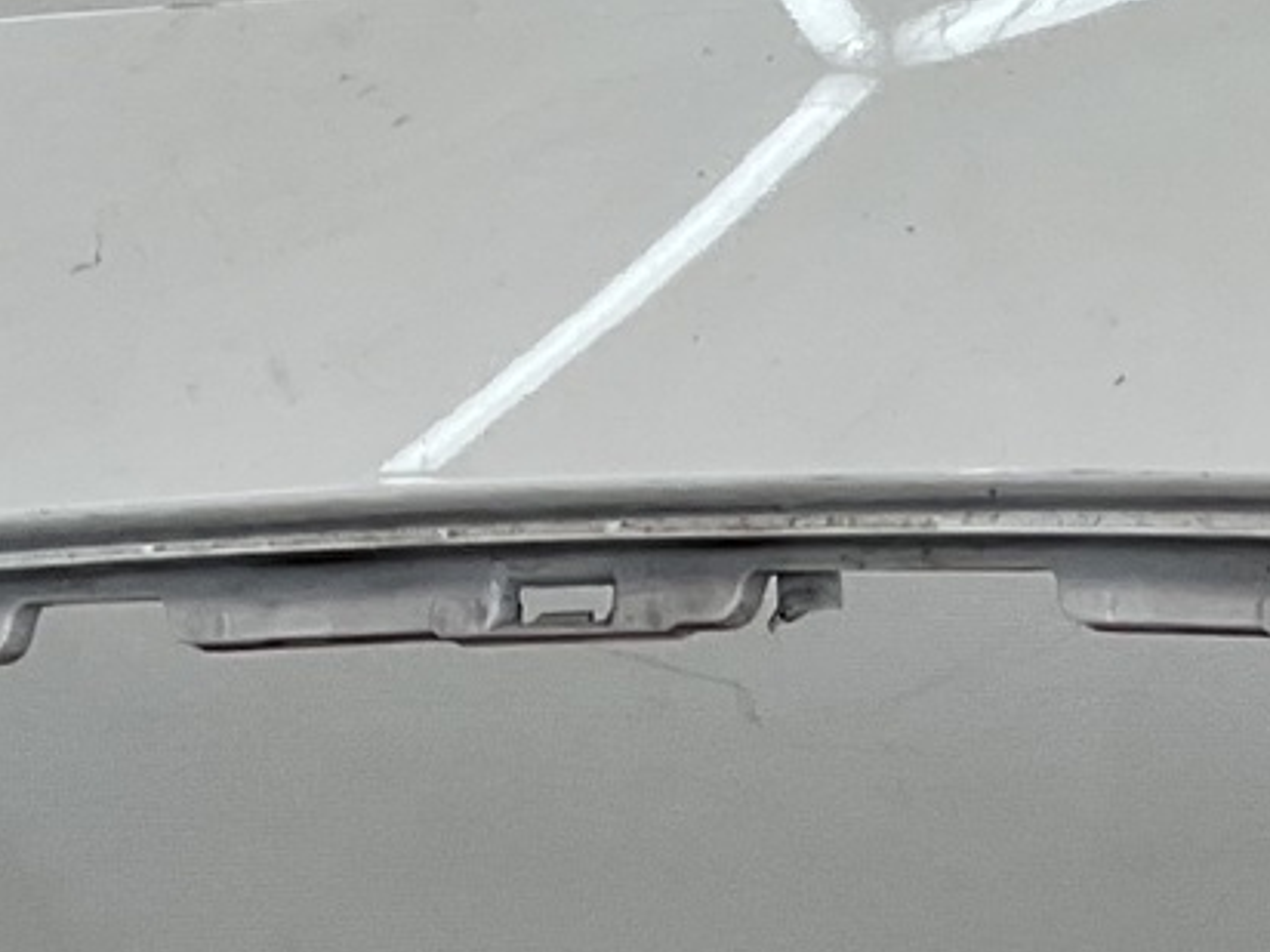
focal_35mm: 142
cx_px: 1033
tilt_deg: -13.5
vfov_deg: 9.8
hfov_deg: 13.8
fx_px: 5210
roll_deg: -2.3
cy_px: 1876
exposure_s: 1/403
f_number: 1.8
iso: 16
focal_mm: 3
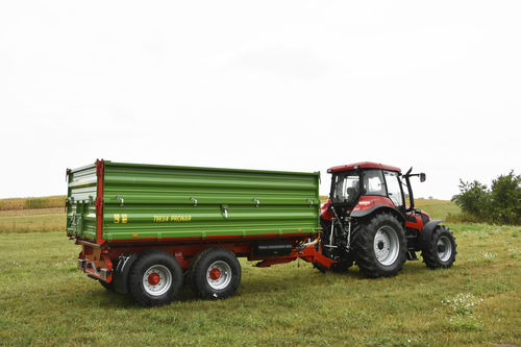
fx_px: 477
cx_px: 260
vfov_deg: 39.9
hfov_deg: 57.2
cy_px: 174
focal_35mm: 33
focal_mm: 22
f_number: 11
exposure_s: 1/500
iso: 400
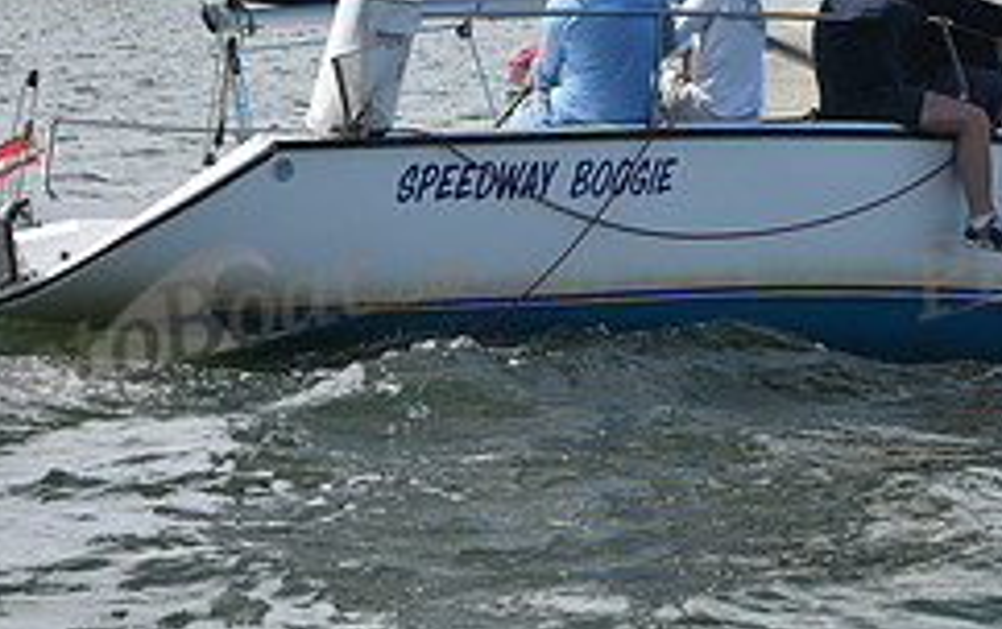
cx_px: 700
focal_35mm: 239
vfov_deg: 5.5
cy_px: 56
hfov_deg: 8.8
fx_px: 6536
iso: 320
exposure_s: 1/1000
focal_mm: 98
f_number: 9
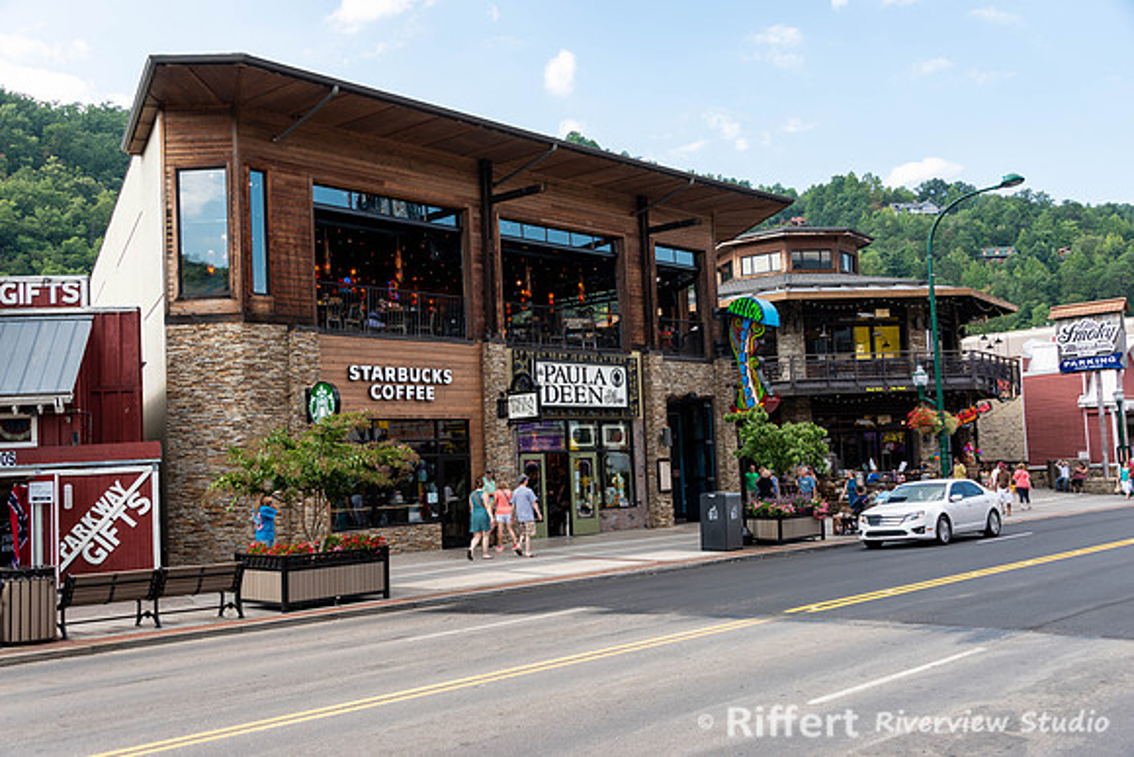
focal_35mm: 36
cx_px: 567
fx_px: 1134
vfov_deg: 36.9
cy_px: 378
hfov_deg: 53.1
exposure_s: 1/80
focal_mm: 36
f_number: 7.1
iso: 100
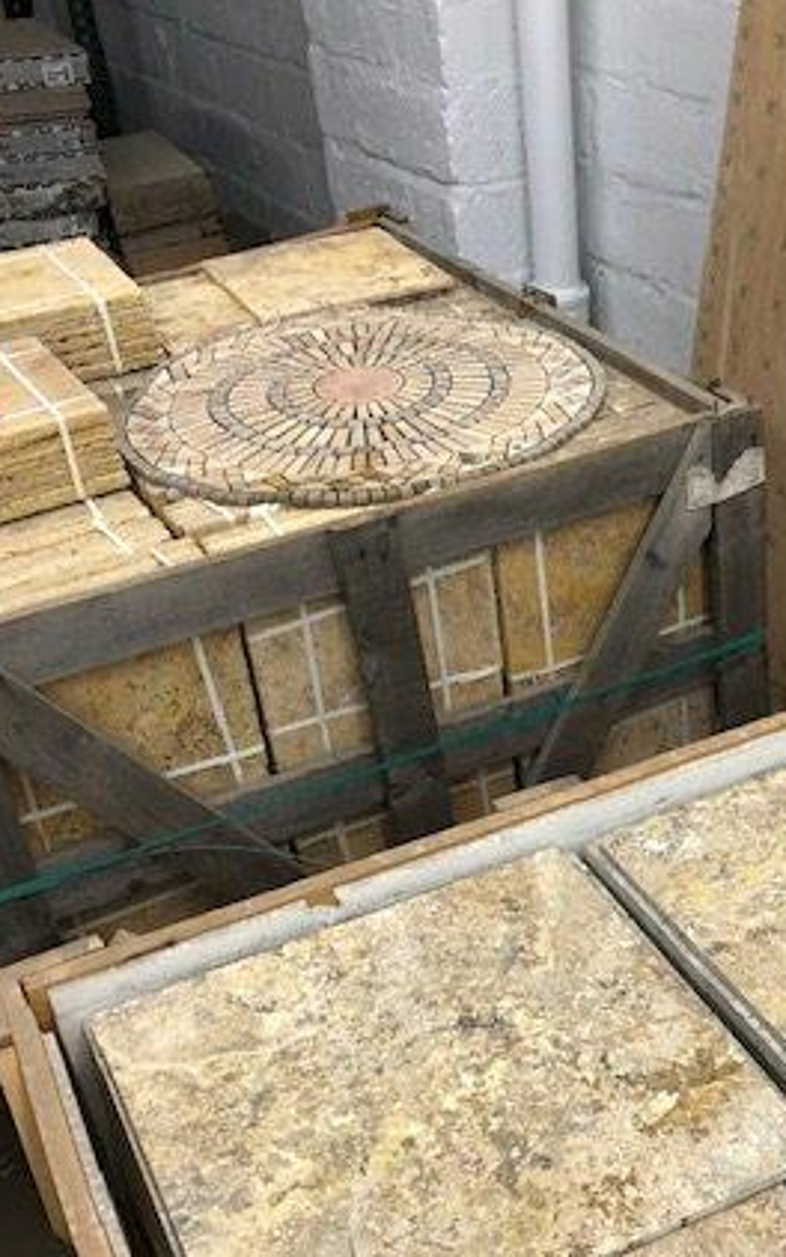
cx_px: 584
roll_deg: +3.2
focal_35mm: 45
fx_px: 1541
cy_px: 852
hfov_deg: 28.2
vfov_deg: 43.6
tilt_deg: -37.2
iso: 40
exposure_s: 1/15
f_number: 1.8
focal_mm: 3.99
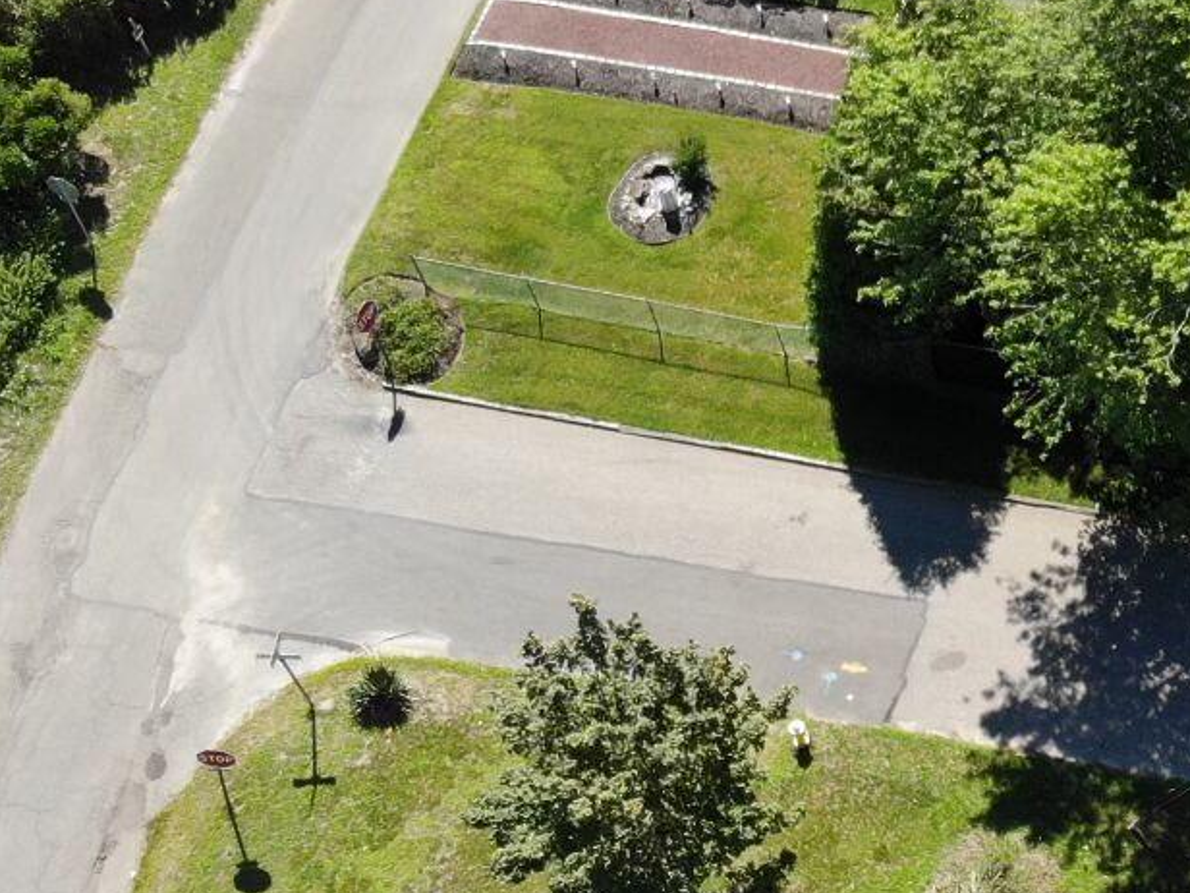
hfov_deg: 22.7
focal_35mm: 79
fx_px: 2716
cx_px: 1428
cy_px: 456
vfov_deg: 18.7
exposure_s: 1/447
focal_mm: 4.5
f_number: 2.8
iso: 100
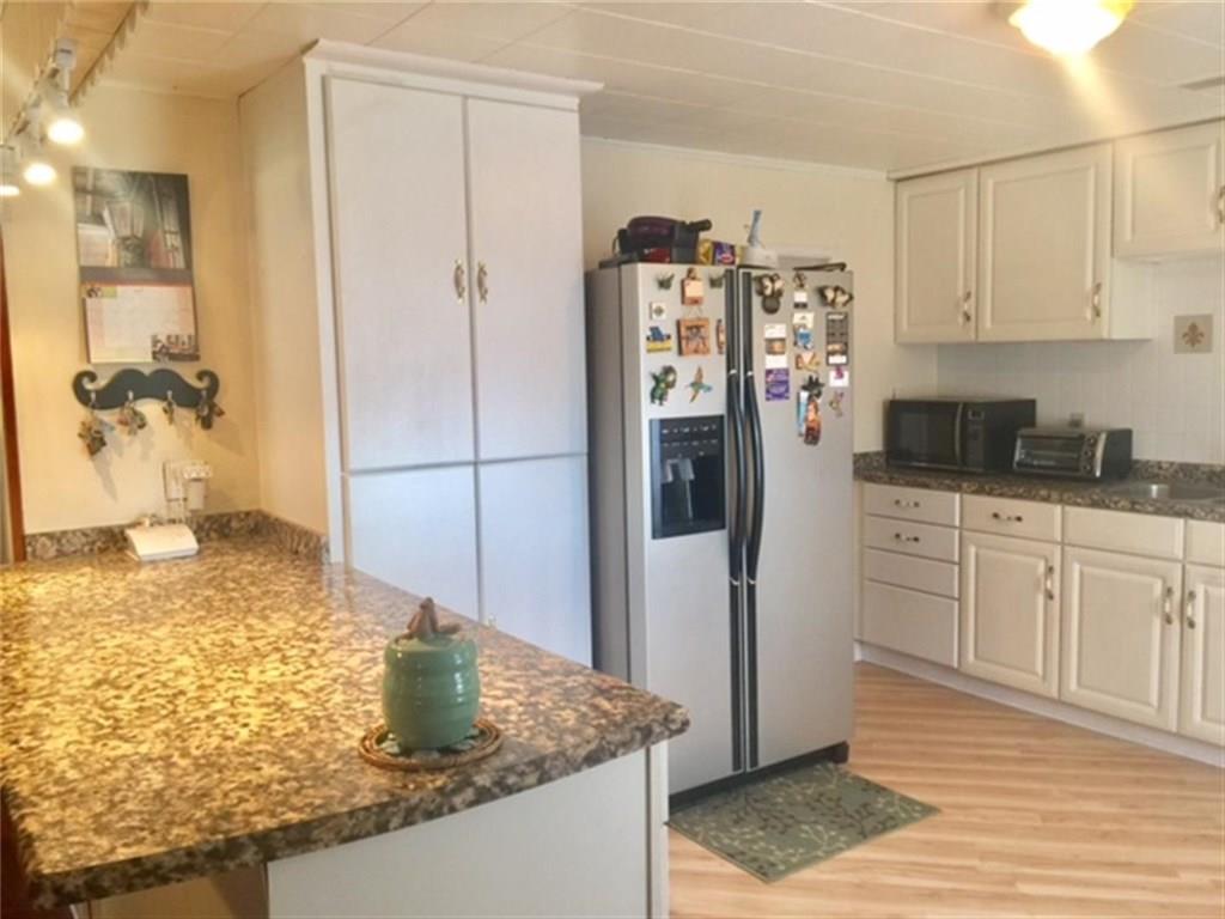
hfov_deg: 61.7
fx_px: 1026
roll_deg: +0.7
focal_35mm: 29
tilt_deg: -6.1
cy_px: 460
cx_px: 612
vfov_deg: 48.2
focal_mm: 4.15
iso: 50
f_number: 2.2
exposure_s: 1/15
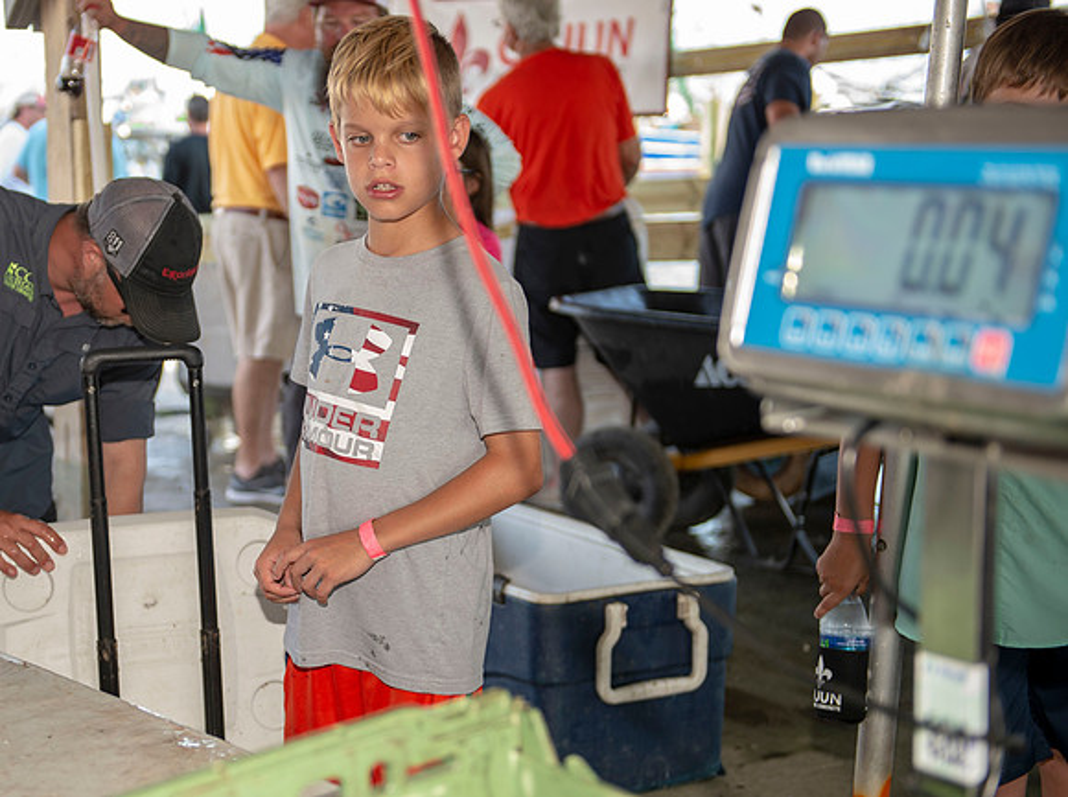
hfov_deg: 30.5
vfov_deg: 23.2
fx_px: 1945
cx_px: 353
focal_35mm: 63
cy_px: 444
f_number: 2.8
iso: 125
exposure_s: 1/100
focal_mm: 48
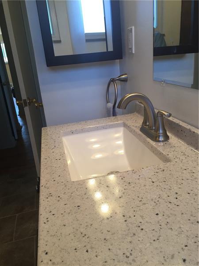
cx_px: 100
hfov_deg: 48.2
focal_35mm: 29
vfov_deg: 61.7
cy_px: 133
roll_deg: +5.2
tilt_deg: -18.4
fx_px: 222
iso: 50
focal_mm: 4.15
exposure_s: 1/120
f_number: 2.2
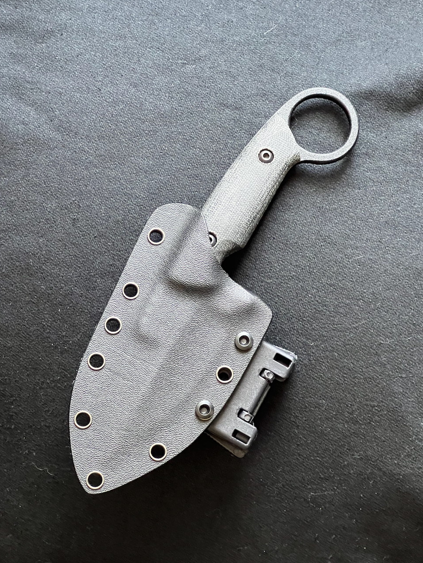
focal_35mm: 82
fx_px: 1336
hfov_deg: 18.0
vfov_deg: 23.8
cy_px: 288
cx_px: 219
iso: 800
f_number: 2.8
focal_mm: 9
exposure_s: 1/57
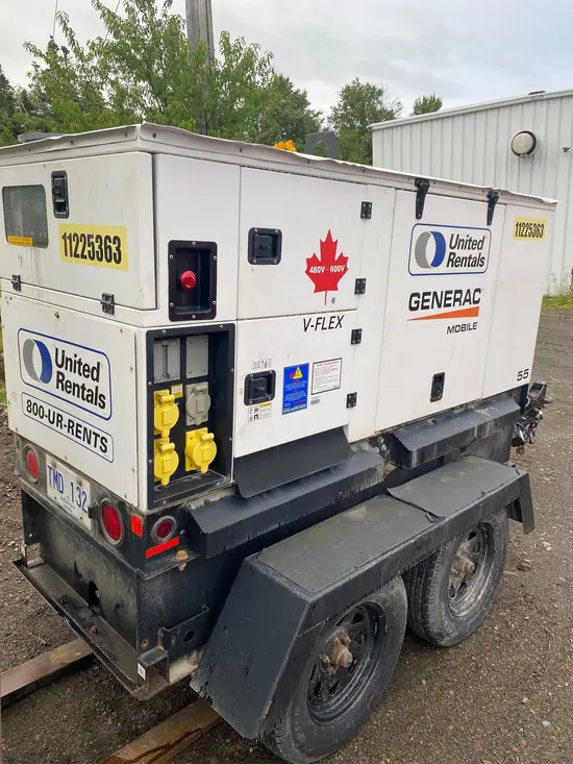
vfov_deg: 67.3
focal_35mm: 26
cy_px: 382
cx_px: 286
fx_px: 574
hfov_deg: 53.1
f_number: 1.8
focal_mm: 4.25
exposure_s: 1/283
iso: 32
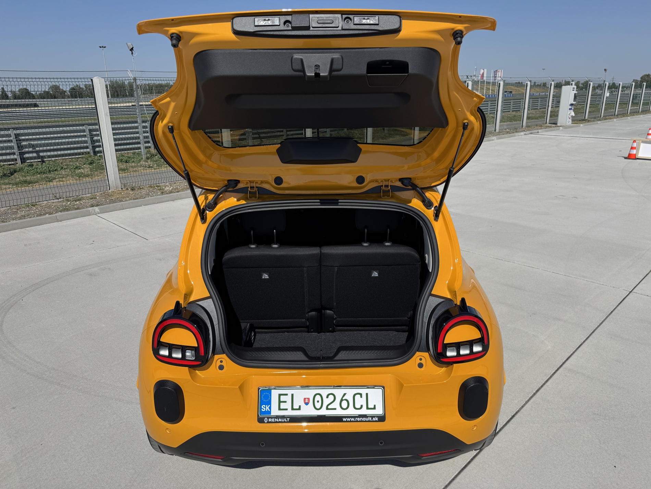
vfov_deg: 56.8
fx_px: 451
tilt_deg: -18.2
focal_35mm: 24
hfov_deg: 71.6
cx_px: 326
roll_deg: +0.7
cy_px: 244
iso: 80
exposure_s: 1/7937
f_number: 1.78
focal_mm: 6.76
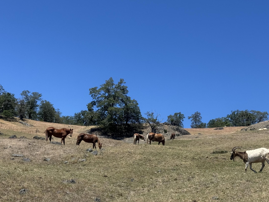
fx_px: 513
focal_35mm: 66
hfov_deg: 29.3
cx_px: 162
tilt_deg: +13.2
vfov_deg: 22.2
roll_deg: -3.2
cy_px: 113
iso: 64
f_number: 1.78
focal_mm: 6.76
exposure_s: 1/4310
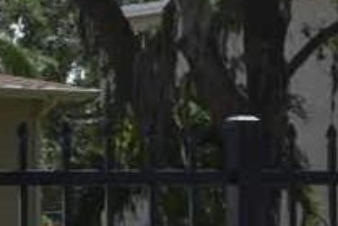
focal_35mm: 323
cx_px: 496
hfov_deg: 6.3
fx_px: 3035
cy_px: 221
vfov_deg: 4.3
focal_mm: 28
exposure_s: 1/200
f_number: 11
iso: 100
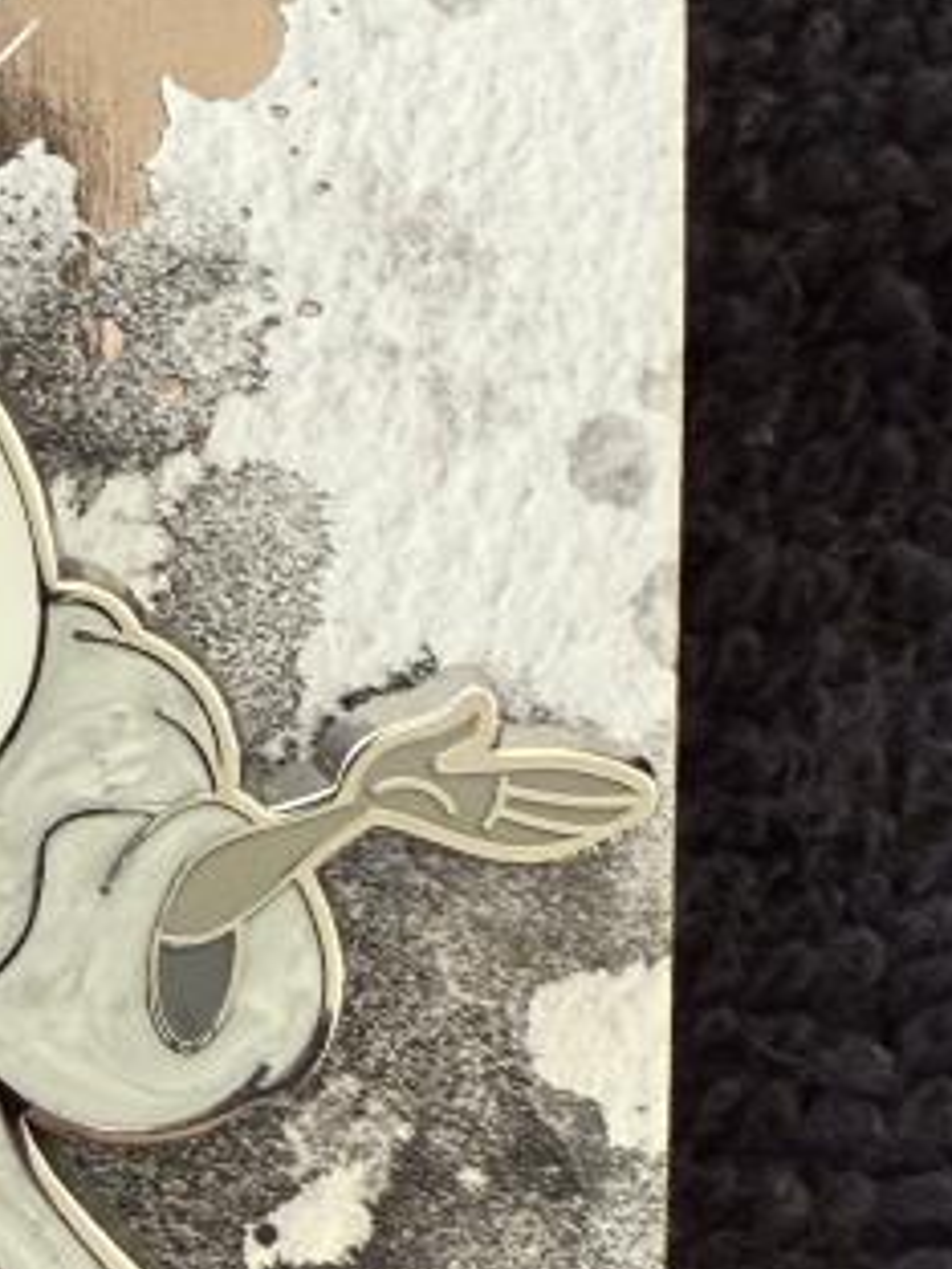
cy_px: 765
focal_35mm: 77
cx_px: -240
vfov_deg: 25.3
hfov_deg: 18.0
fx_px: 2824
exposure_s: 1/99
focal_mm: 2.22
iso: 320
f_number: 2.2
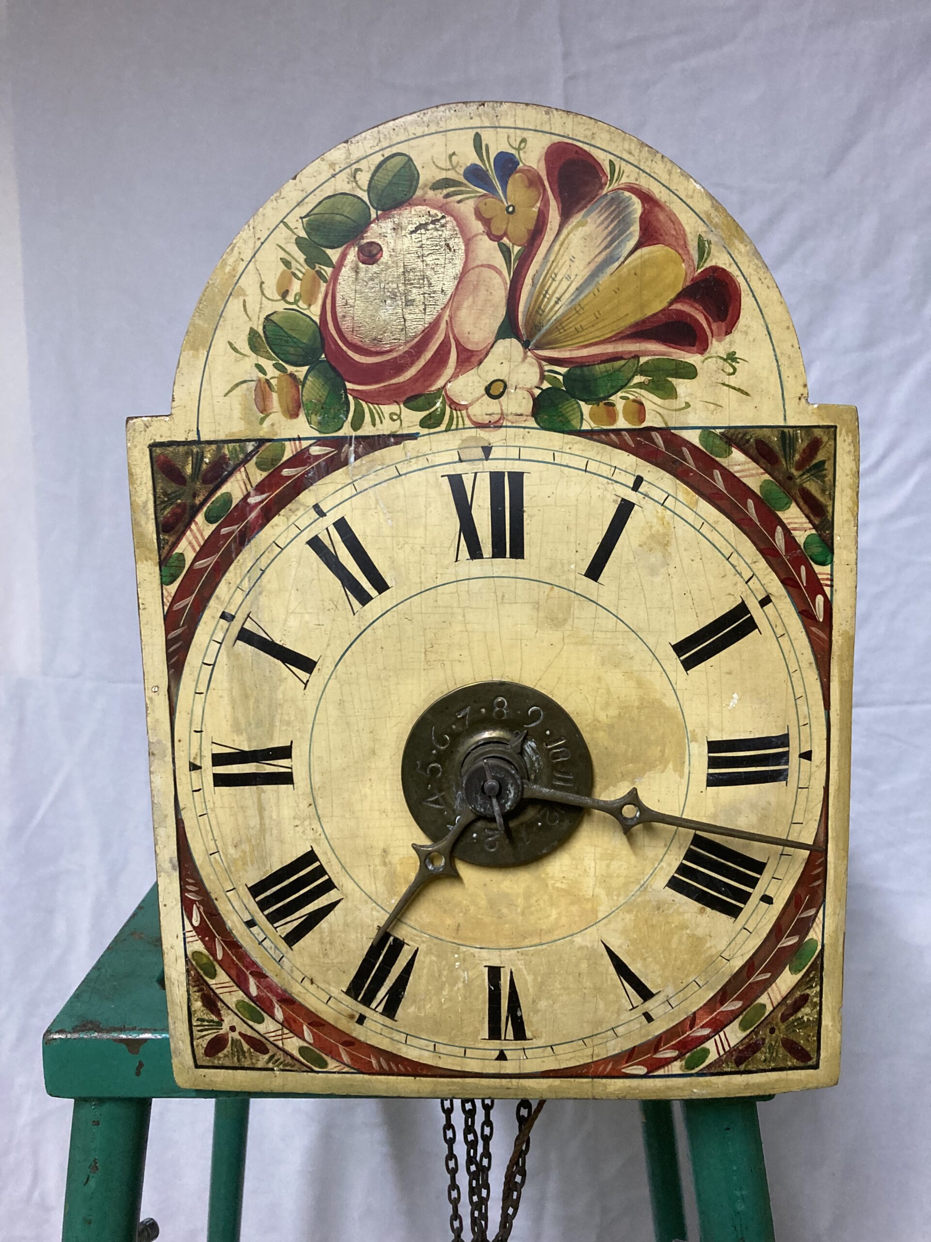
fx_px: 1004
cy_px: 621
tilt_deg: -8.1
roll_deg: +0.4
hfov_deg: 49.7
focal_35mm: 28
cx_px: 466
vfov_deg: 63.4
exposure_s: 1/50
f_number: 1.8
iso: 250
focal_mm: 3.99
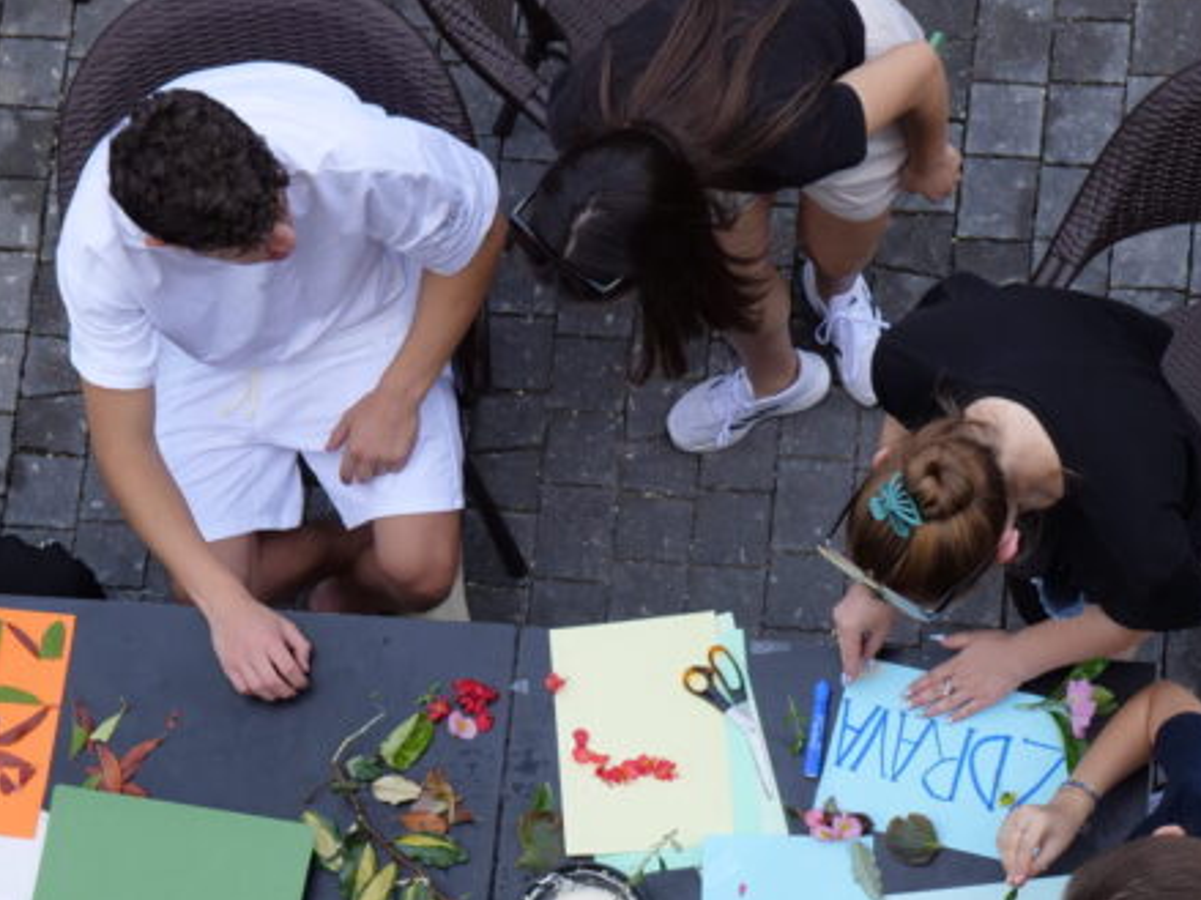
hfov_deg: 16.7
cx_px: 635
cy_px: 840
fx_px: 4093
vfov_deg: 12.4
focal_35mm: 118
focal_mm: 24
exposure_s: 1/200
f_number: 4.5
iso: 200
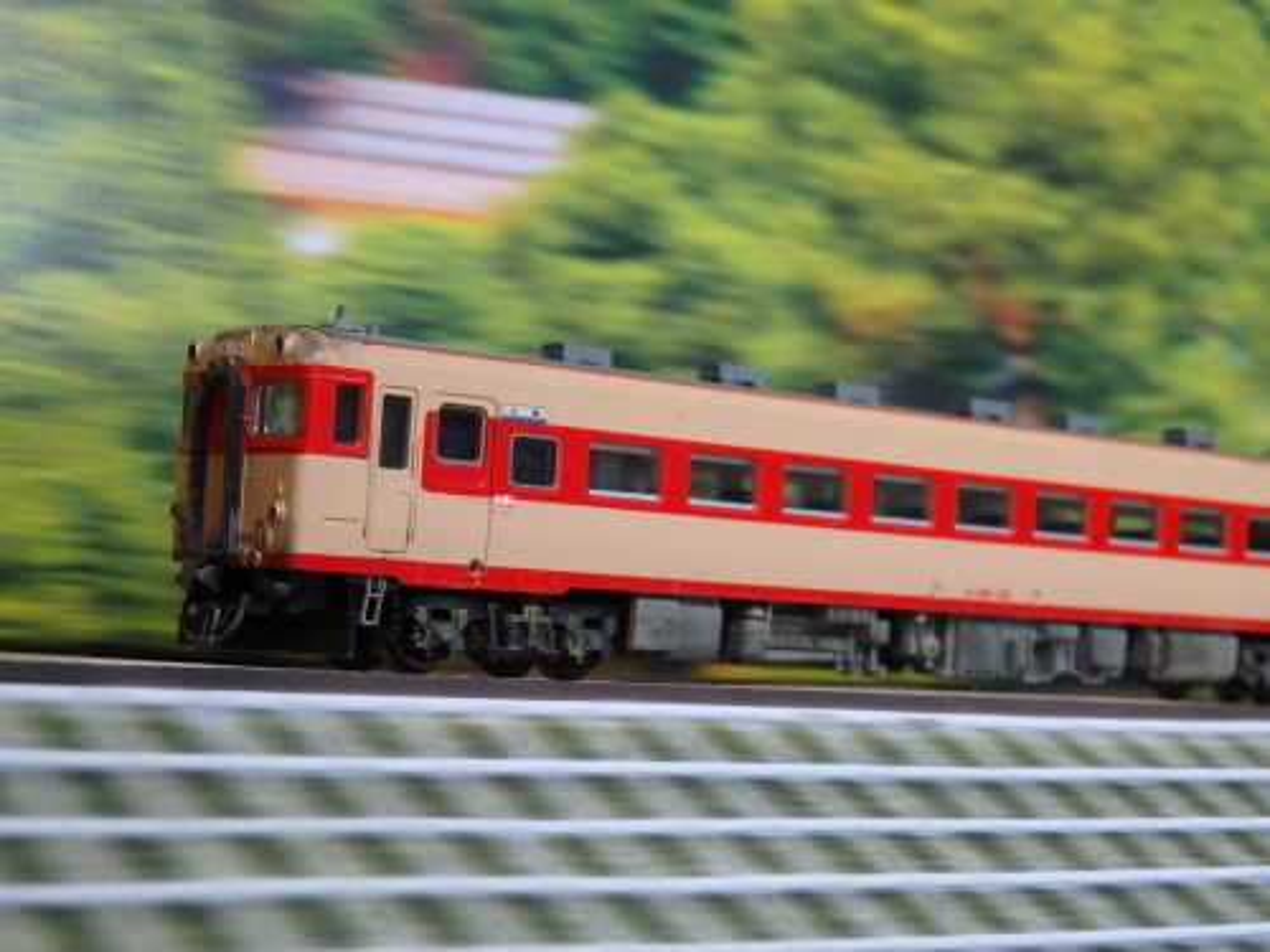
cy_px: 476
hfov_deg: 29.4
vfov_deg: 22.3
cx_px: 635
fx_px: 2421
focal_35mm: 66
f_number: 4.4
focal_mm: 11.9
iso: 640
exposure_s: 1/60
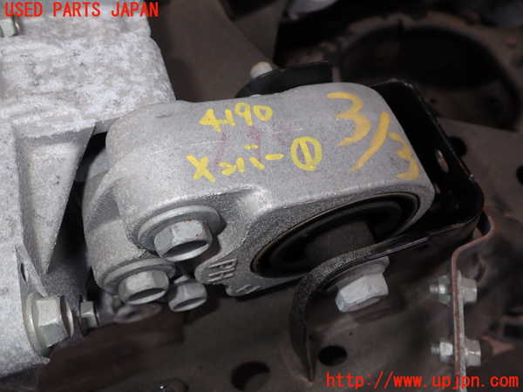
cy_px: 196
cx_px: 262
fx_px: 453
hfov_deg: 60.0
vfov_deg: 46.8
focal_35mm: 30
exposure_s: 1/30
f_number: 6.3
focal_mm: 5.4
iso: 125
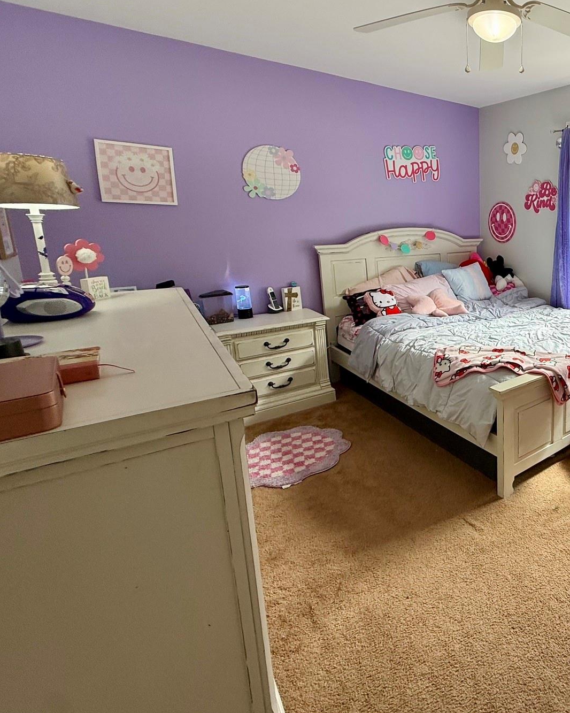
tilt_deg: -10.8
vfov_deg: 77.2
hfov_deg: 55.5
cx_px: 527
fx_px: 443
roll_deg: -0.4
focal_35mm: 21
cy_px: 306
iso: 64
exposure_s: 1/99
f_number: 2.2
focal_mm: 2.22
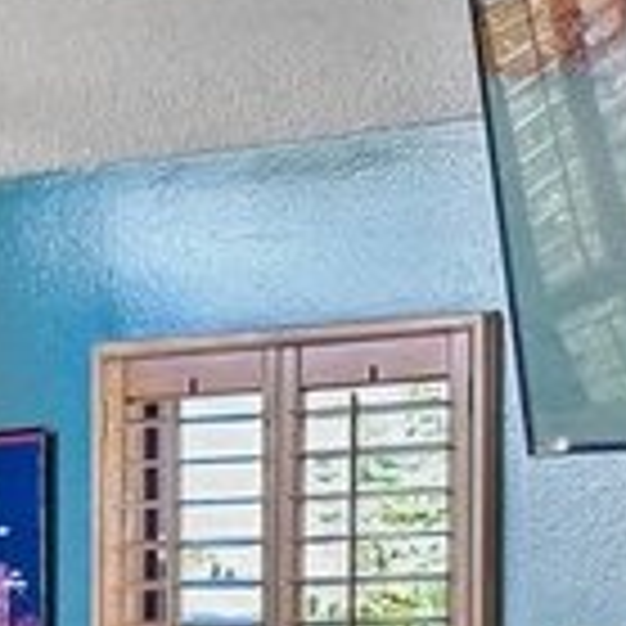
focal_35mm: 168
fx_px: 3437
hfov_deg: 10.0
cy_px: 779
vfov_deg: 10.2
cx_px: 1018
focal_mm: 17
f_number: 8
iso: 5000
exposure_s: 1/15
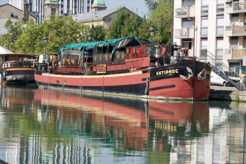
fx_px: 677
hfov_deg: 20.6
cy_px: 82
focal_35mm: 99
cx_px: 123
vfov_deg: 13.8
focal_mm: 66.2
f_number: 8
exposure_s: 1/1000
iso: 640
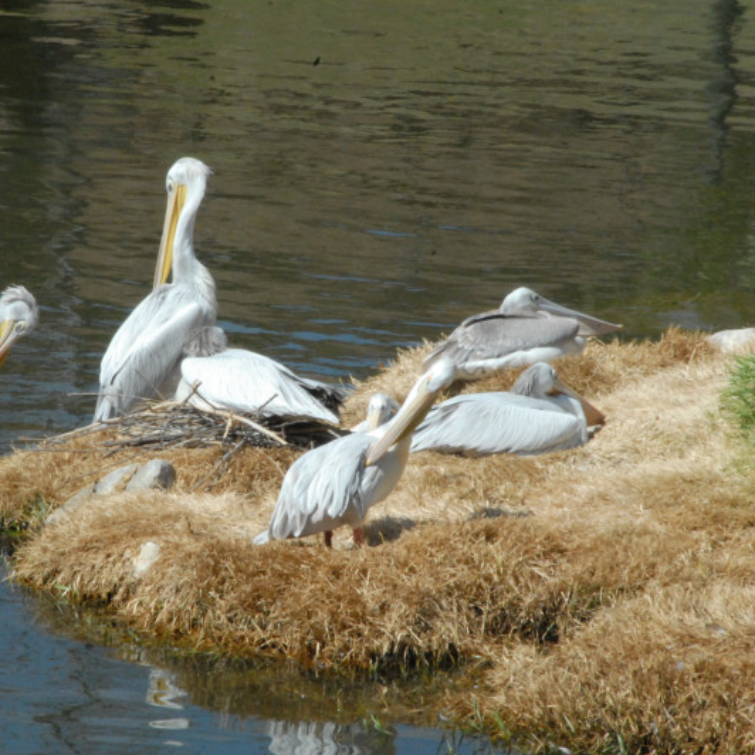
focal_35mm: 384
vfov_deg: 4.6
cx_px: 253
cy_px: 377
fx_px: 9476
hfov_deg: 4.6
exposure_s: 1/125
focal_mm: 200
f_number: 36
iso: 1100
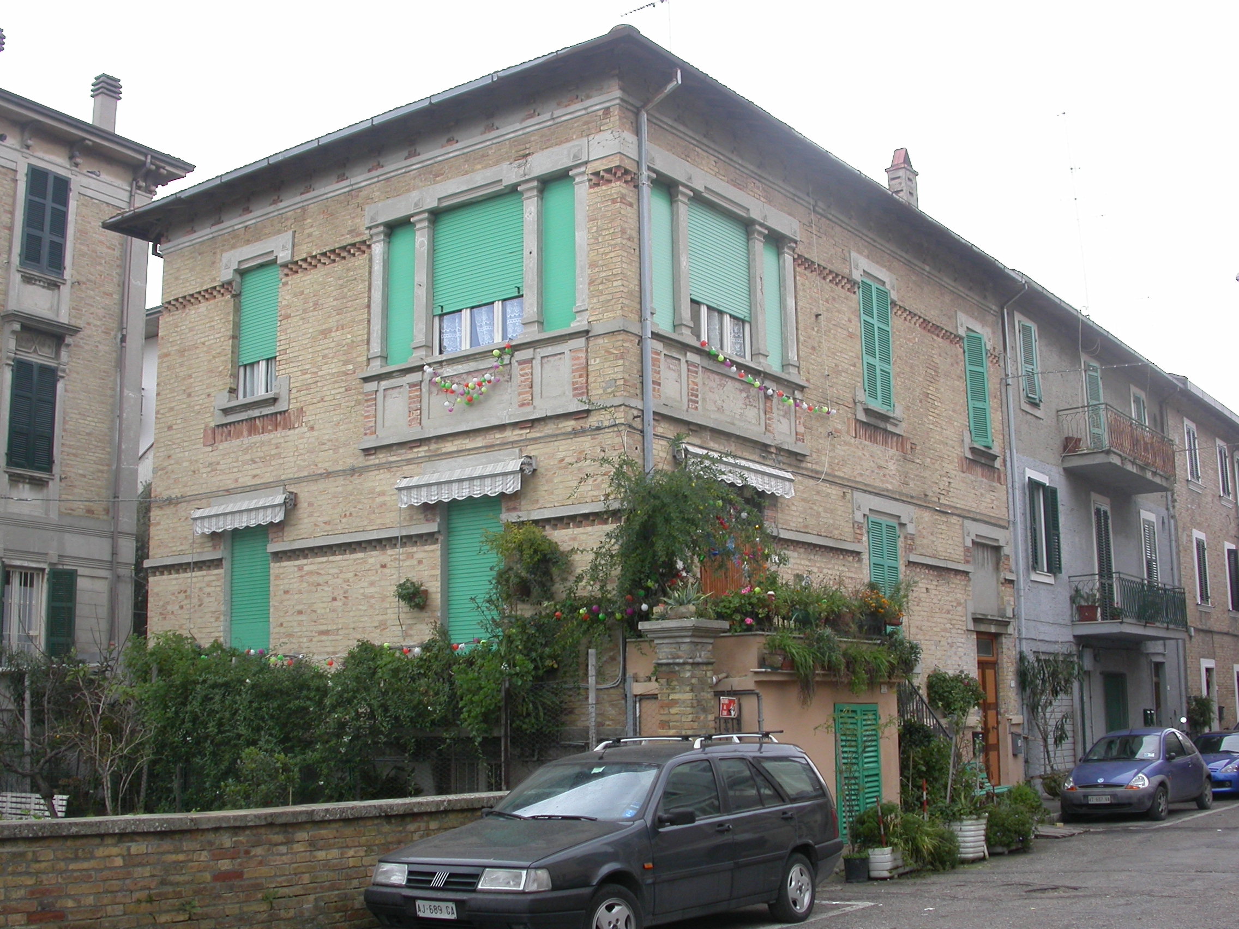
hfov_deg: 47.9
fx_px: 1396
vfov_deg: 36.8
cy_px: 464
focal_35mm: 39
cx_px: 620
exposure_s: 1/120
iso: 100
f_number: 4.8
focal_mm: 8.2
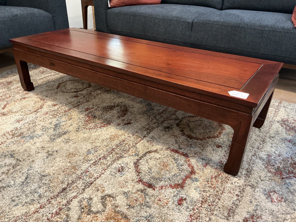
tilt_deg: -28.8
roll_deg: -0.2
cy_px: 111
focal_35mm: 29
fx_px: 248
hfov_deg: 61.7
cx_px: 148
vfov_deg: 48.2
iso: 250
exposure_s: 1/40
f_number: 1.8
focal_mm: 3
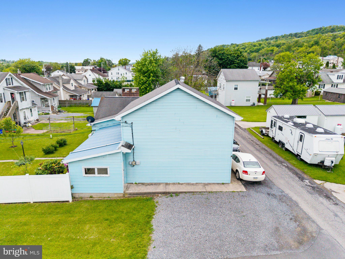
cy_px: 130
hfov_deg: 71.6
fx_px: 239
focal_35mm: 24
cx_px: 172
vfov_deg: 56.8
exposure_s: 1/1600
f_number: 1.8
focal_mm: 8.67
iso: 200
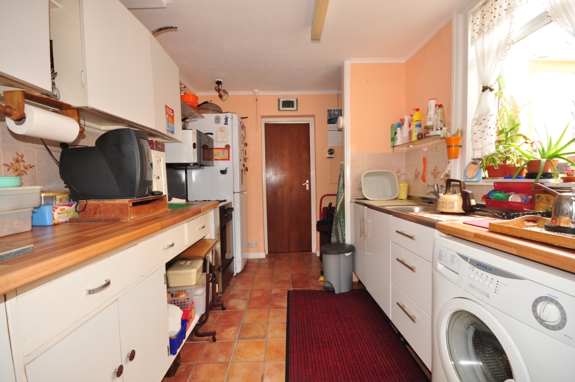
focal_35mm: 15
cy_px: 191
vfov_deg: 77.2
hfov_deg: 100.5
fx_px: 239
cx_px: 288
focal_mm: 10
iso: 200
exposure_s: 2
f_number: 8
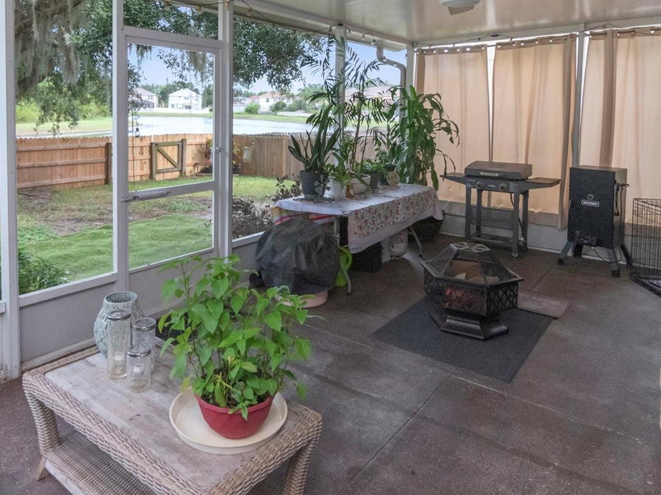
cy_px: 206
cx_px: 261
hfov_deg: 71.4
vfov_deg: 57.0
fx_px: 453
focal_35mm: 24
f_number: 9
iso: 1600
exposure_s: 1/200
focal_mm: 11
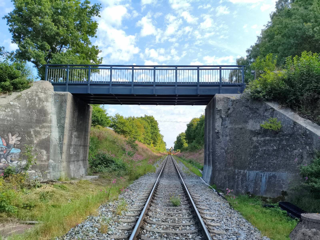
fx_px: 240
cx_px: 160
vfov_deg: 53.1
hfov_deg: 67.3
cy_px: 120
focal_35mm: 26
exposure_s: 1/1667
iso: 80
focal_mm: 4.94
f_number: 1.5
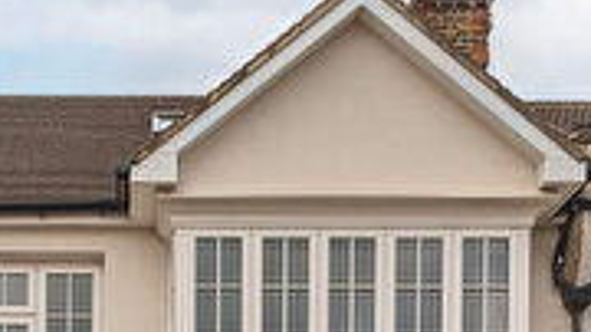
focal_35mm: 61
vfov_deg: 15.8
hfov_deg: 34.0
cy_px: 652
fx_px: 955
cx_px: 190
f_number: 5
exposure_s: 1/500
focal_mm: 10
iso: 400
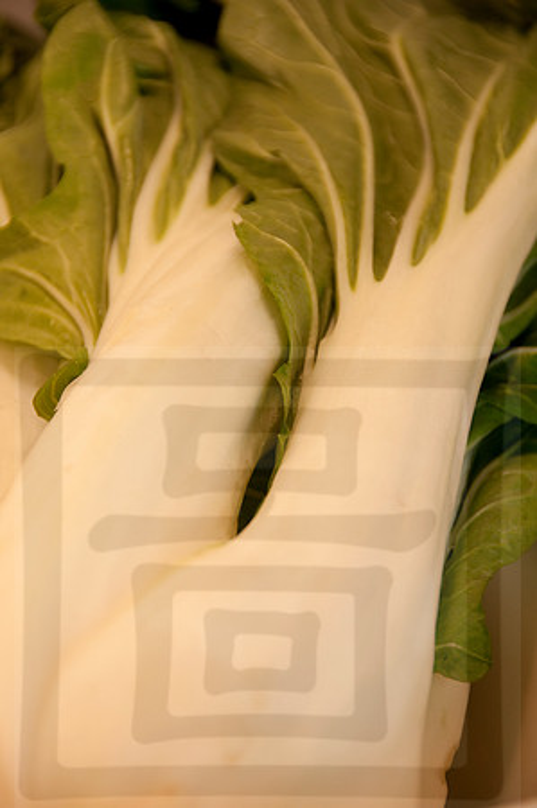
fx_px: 4541
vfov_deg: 10.2
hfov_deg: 6.8
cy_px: 404
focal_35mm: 202
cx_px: 268
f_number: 6.3
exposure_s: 1/640
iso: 200
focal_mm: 135
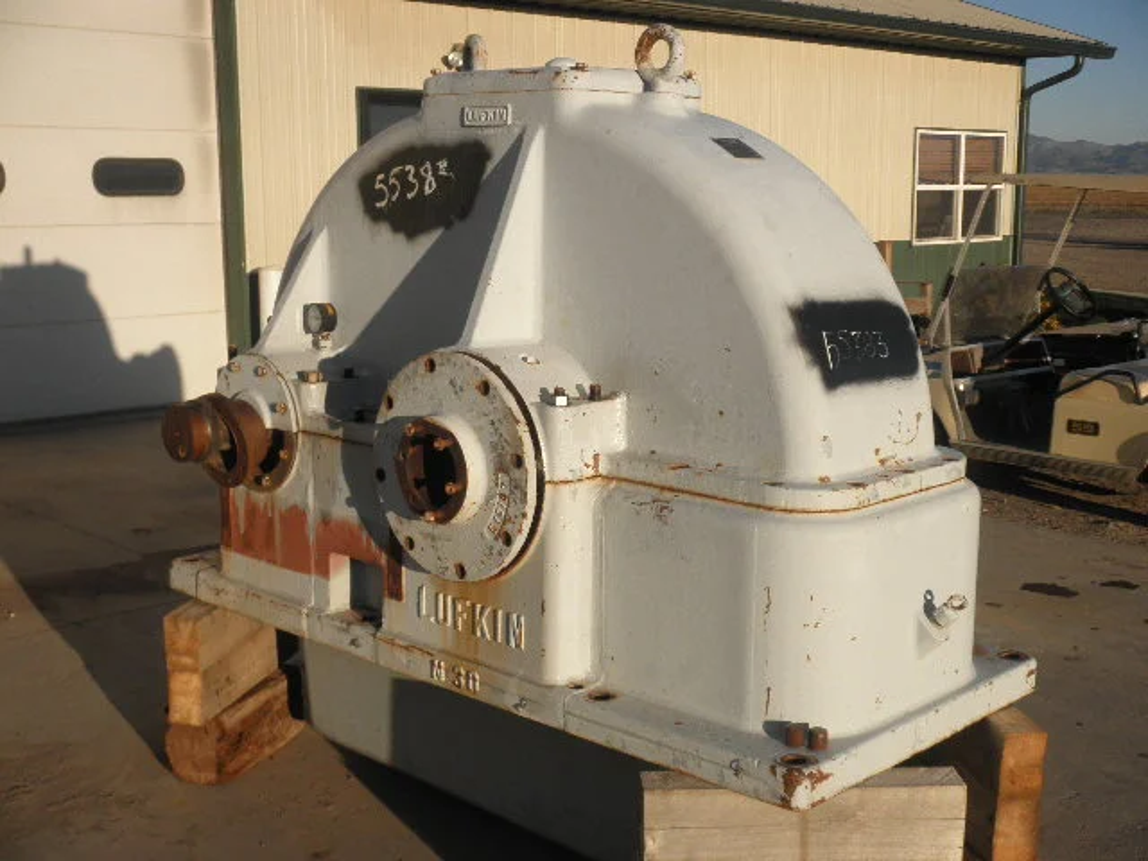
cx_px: 574
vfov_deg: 32.9
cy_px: 430
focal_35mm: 44
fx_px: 1459
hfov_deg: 42.9
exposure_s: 1/125
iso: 64
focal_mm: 7.9
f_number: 9.6
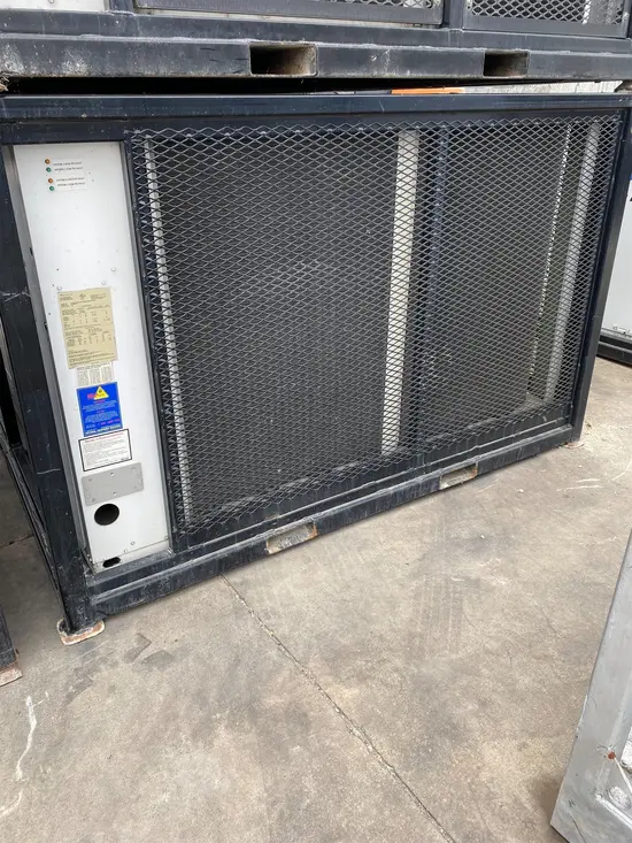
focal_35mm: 26
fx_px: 633
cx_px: 316
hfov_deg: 53.1
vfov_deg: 67.3
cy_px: 422
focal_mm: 4.25
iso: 32
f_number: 1.8
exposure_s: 1/122
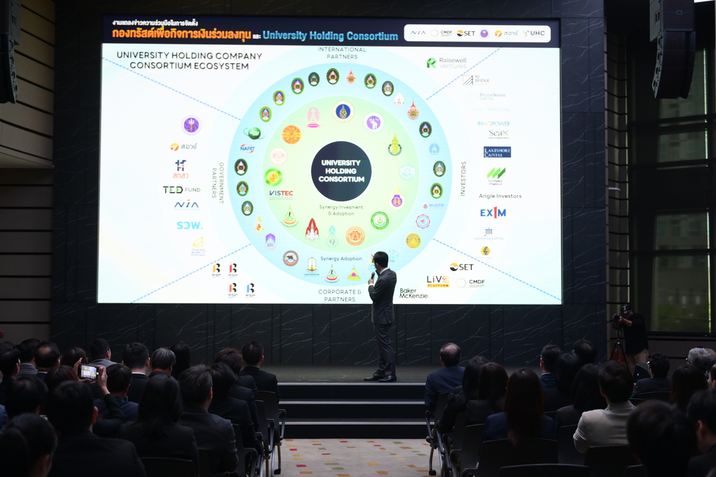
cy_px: 238
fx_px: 1113
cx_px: 358
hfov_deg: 35.7
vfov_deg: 24.2
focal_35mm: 56
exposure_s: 1/250
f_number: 2.8
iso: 1000
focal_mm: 56
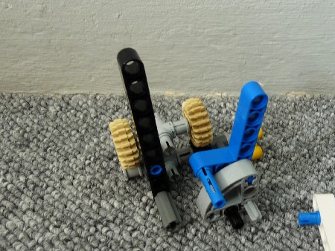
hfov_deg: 39.1
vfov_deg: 30.3
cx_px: 230
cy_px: 125
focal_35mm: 48
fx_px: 465
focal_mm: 4.8
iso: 100
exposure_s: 1/2
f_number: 3.2
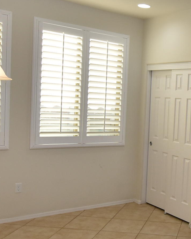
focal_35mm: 47
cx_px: 207
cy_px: 121
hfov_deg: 29.2
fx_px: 332
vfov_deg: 39.5
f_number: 5.6
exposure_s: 1/125
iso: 800
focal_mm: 10
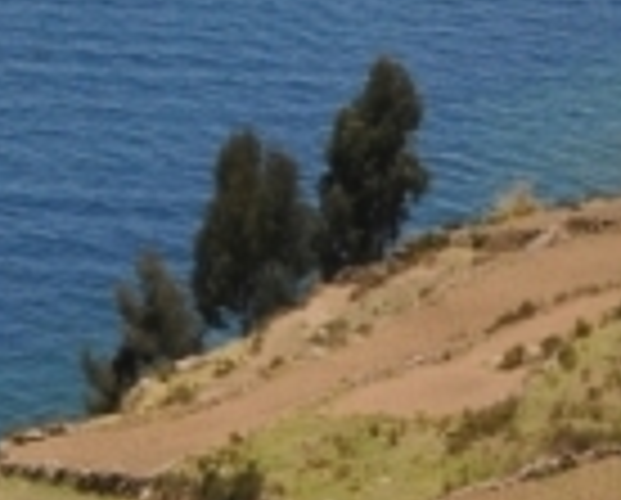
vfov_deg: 5.7
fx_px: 4991
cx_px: 148
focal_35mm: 271
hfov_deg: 7.1
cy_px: 54
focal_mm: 26
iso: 200
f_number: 11
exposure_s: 1/350
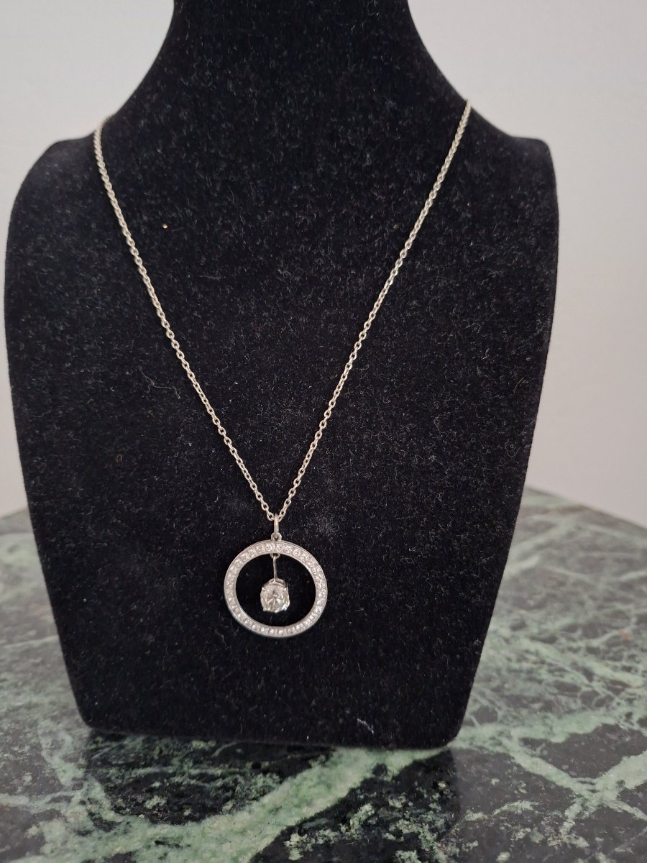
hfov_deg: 58.9
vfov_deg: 73.9
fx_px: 573
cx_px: 324
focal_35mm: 23
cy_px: 432
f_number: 1.8
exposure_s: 1/20
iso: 1000
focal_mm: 5.54
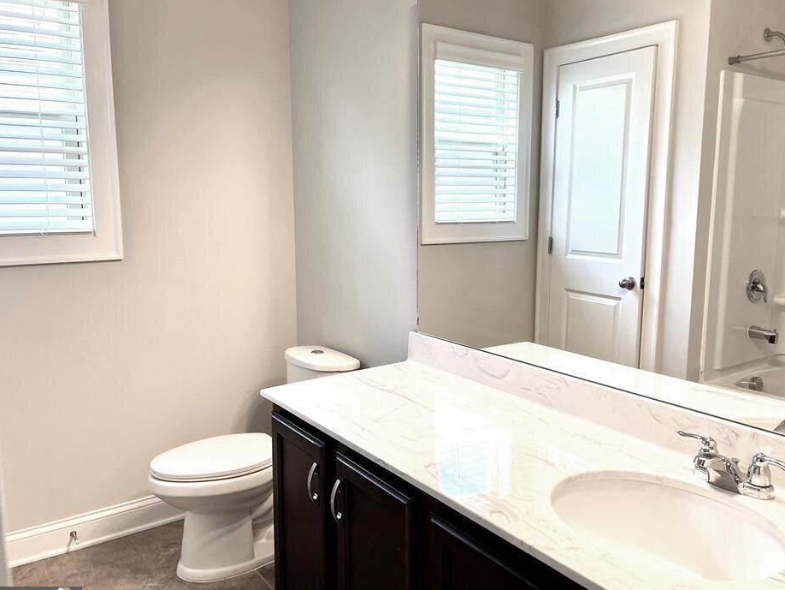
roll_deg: +0.1
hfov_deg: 61.6
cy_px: 290
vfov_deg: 48.2
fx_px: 658
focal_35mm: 29
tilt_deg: -8.5
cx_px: 422
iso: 64
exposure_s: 1/120
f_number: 1.6
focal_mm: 5.1
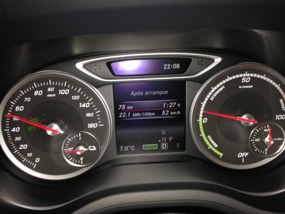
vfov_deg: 42.9
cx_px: 142
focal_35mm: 33
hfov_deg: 55.4
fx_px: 272
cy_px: 107
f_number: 2.4
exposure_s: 1/20
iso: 64
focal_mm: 4.12
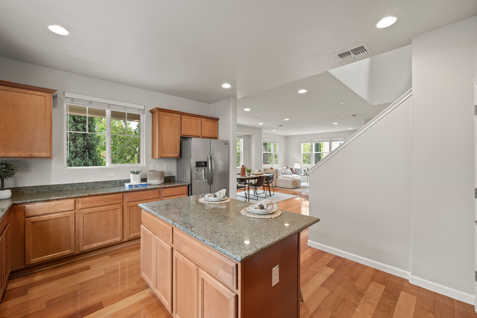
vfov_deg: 81.2
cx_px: 238
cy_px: 159
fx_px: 185
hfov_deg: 104.3
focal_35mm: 14
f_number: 8
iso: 100
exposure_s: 2
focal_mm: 14
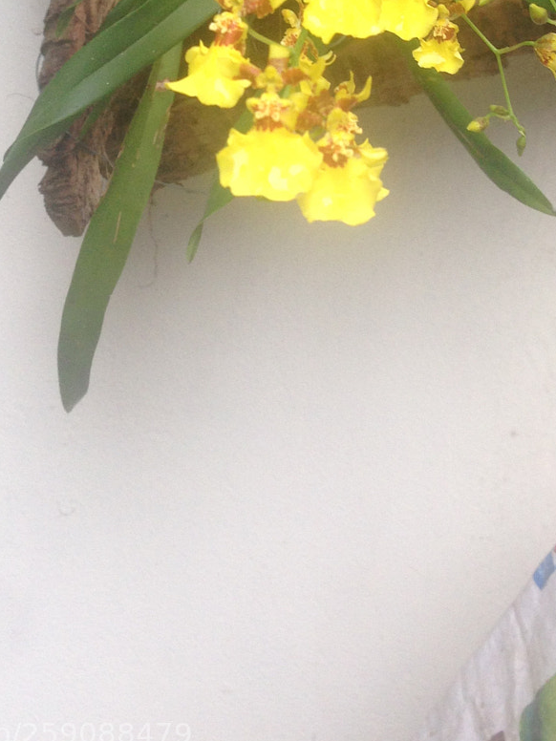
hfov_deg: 21.6
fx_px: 1456
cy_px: 45
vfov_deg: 27.3
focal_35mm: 68
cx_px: 265
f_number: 2.4
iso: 80
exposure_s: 1/120
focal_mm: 4.12
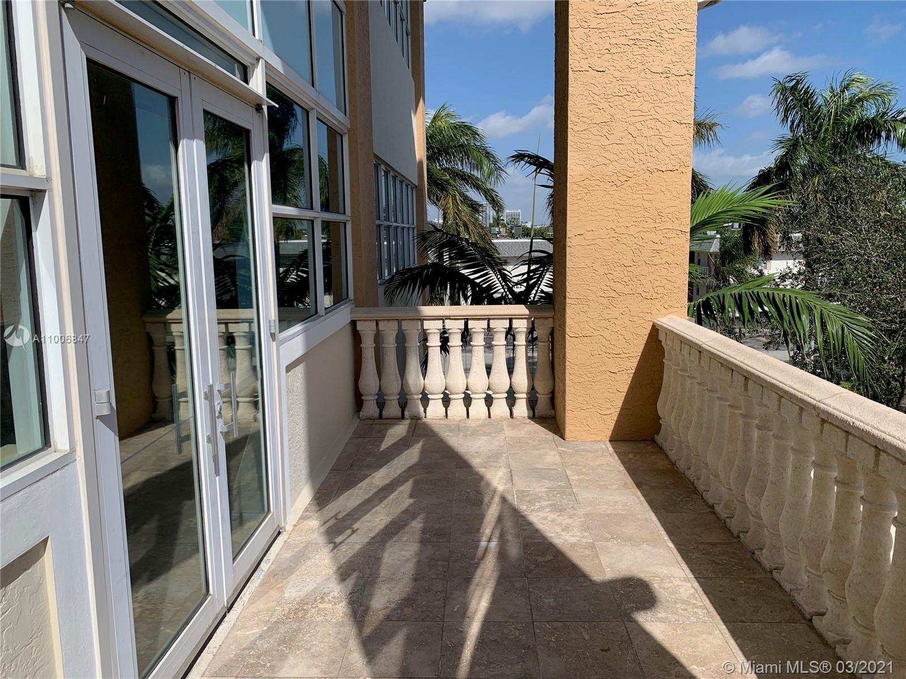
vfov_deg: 53.1
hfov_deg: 67.3
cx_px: 453
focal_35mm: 26
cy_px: 340
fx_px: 680
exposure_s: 1/3788
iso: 25
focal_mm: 4.25
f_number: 1.8
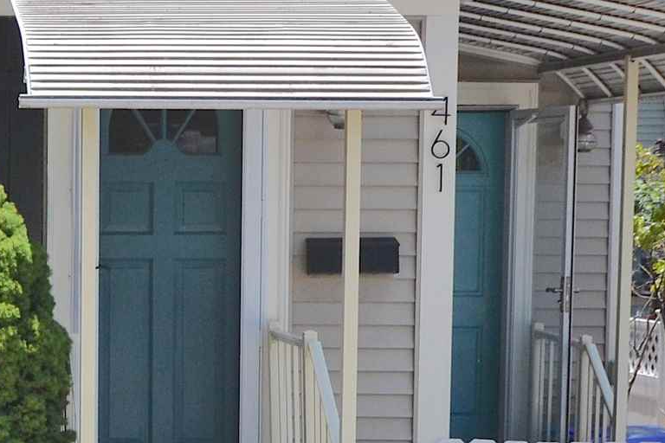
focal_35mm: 120
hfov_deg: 16.3
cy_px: 360
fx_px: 2216
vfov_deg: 11.4
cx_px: -147
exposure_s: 1/1000
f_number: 5.6
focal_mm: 20
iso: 400
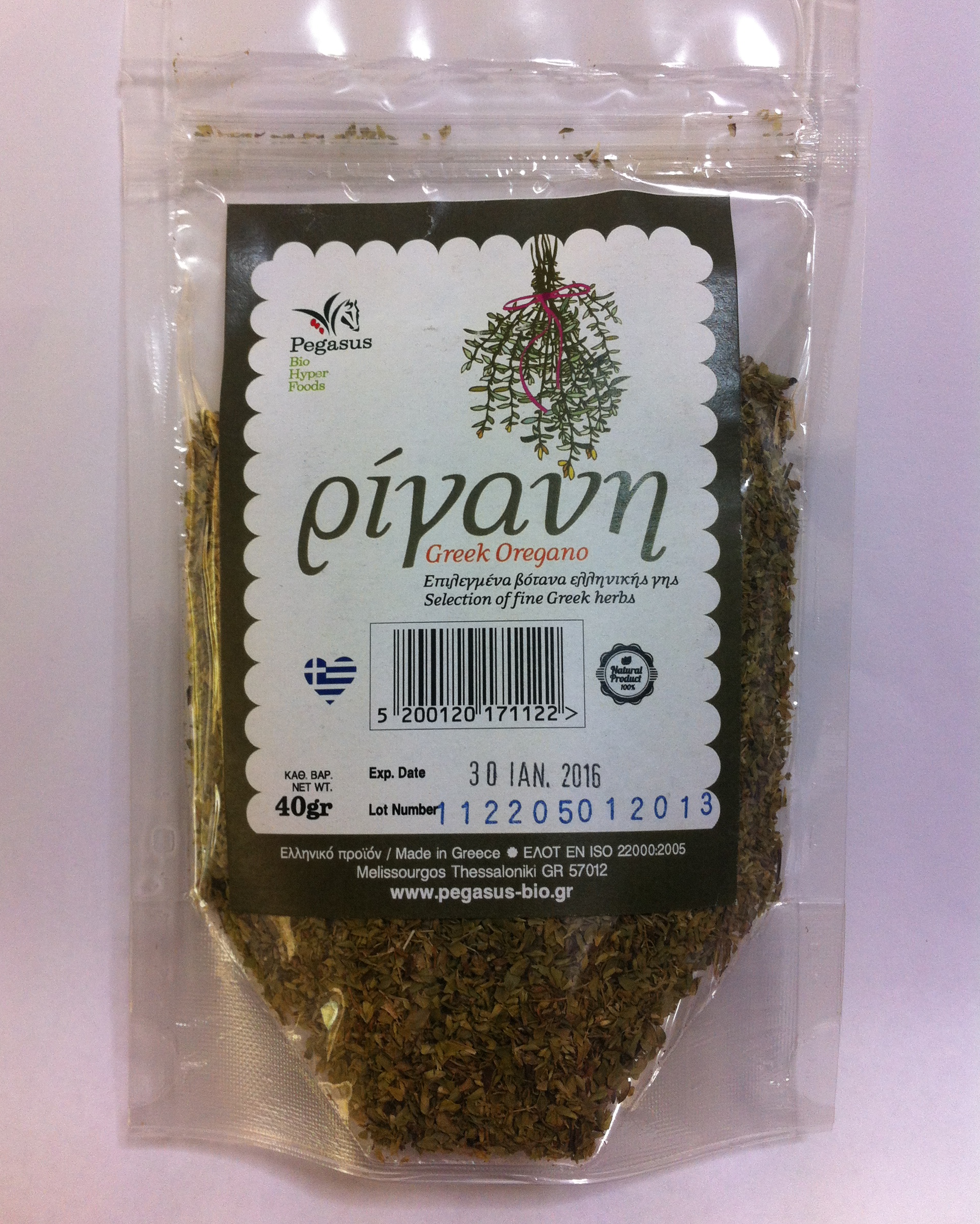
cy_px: 565
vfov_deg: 49.0
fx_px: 1341
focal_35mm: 37
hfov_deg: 40.1
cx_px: 486
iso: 80
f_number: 2.8
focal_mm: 3.85
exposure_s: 1/15
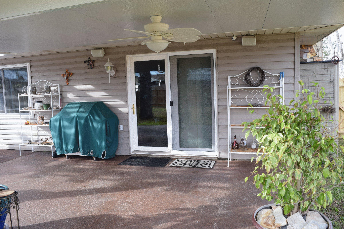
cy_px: 114
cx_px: 172
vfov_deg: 47.9
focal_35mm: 27
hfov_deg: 67.4
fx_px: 258
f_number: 6.3
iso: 400
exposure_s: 1/160
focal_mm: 18
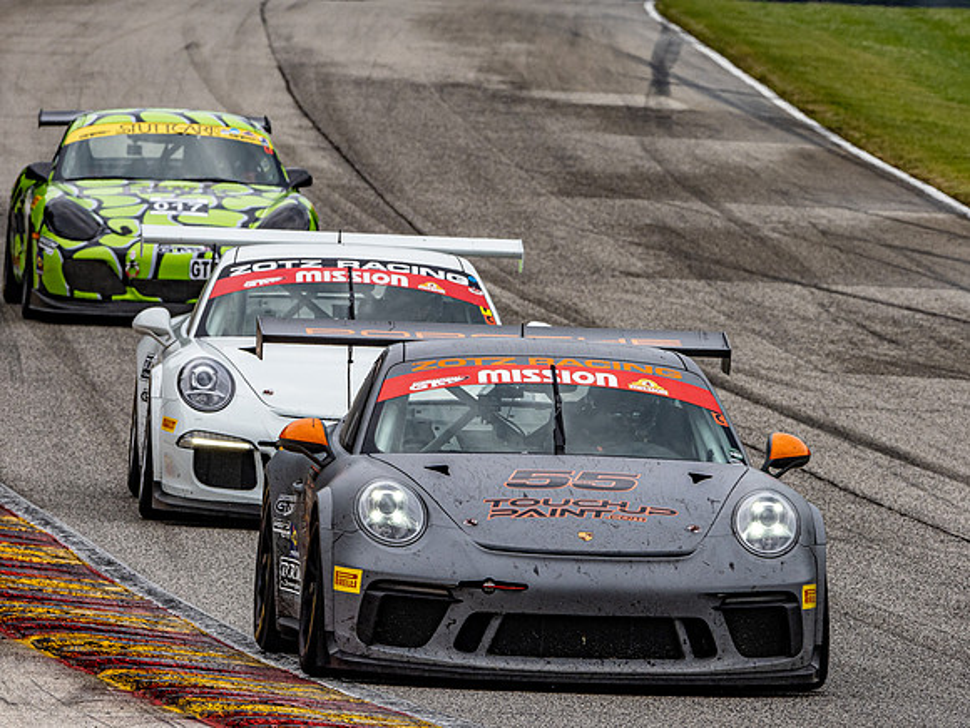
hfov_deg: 3.1
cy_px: 344
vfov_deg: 2.3
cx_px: 475
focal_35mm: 635
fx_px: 17787
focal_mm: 300
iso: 400
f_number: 9
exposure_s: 1/400
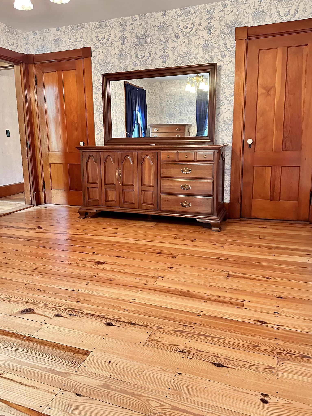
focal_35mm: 27
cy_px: 187
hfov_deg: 51.3
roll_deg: +0.4
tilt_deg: -9.3
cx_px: 140
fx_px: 324
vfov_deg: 65.2
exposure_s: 1/30
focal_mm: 6.86
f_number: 1.78
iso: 800
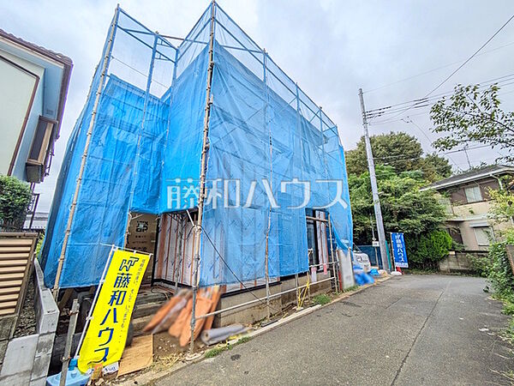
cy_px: 193
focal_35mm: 14
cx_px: 257
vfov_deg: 85.7
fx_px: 208
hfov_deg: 102.1
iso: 50
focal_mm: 1.83
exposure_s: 1/1751
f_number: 2.2
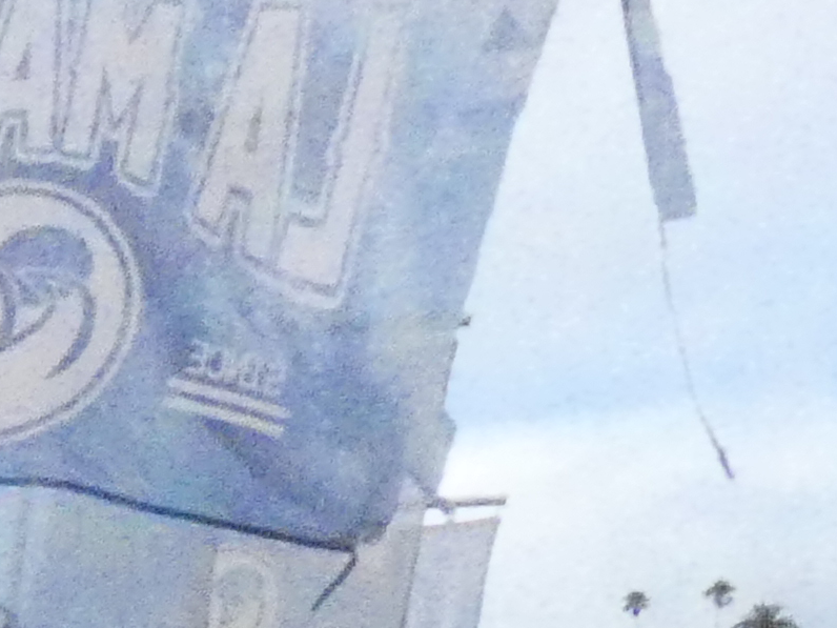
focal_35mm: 123
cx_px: -1160
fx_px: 2974
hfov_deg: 12.6
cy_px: 1463
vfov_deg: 10.5
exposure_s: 1/1300
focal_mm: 3.6
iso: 800
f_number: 8
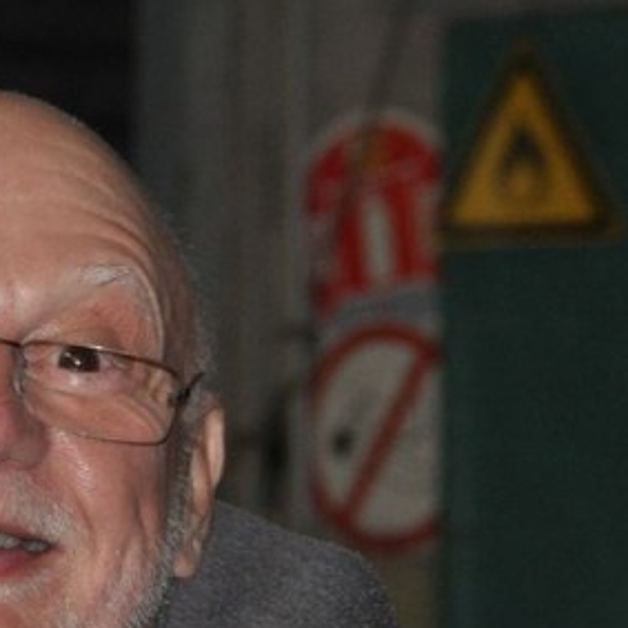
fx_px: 6814
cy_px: 293
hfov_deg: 5.2
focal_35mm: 332
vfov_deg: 5.3
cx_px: -419
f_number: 5.3
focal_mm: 72
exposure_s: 1/60
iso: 800
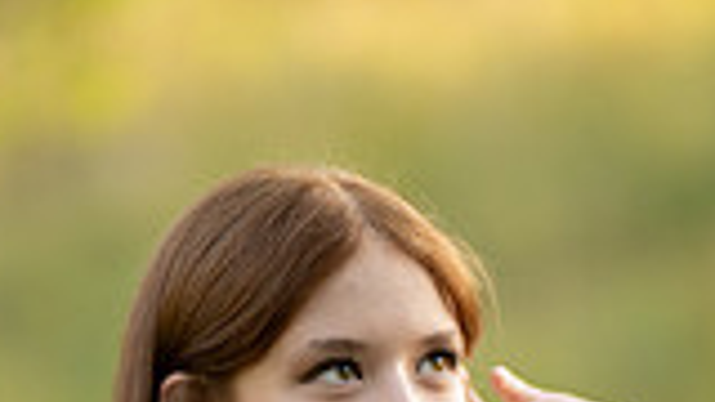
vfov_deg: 4.7
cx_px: 460
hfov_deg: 8.6
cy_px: 996
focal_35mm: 251
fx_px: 4759
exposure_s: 1/800
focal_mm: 85
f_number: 1.2
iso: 100
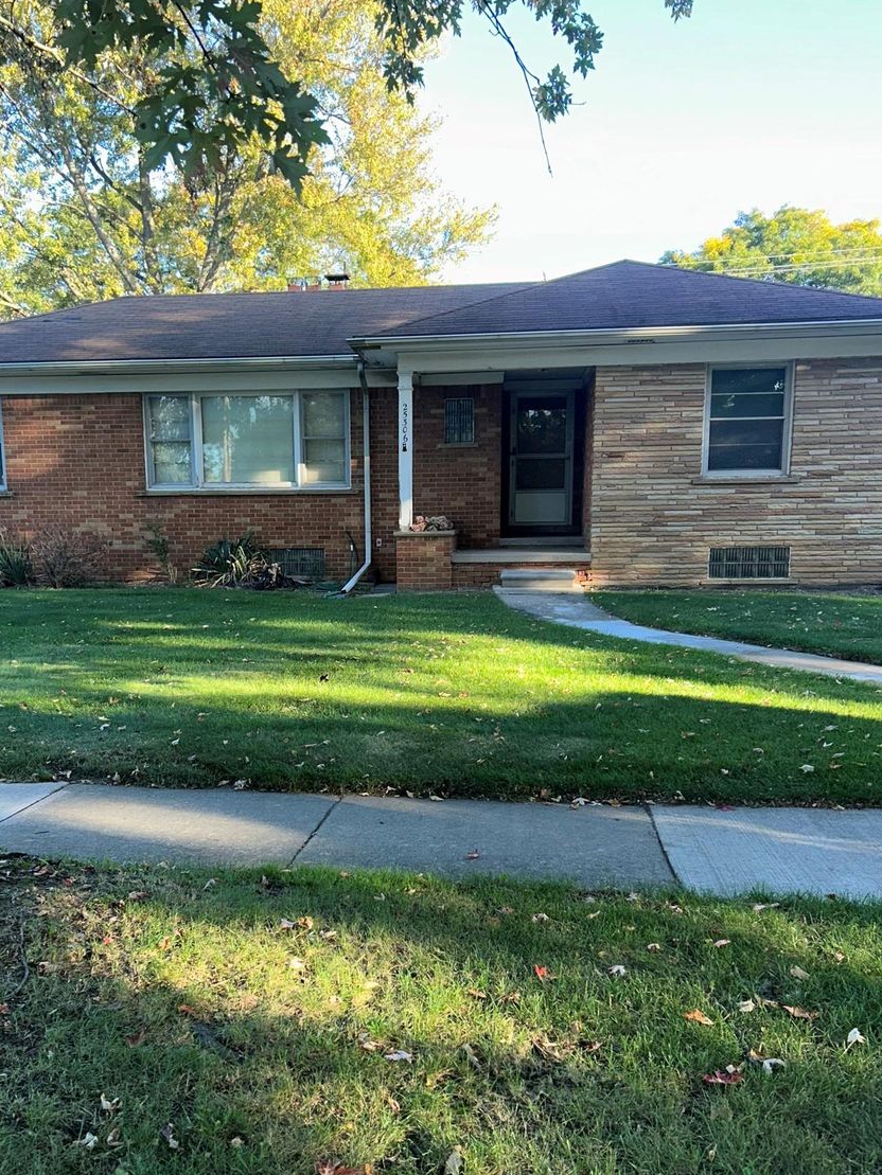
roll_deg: +1.0
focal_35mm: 32
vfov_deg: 56.5
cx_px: 371
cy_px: 687
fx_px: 1087
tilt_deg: -7.6
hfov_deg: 44.0
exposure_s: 1/443
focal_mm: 5.7
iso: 32
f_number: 1.5
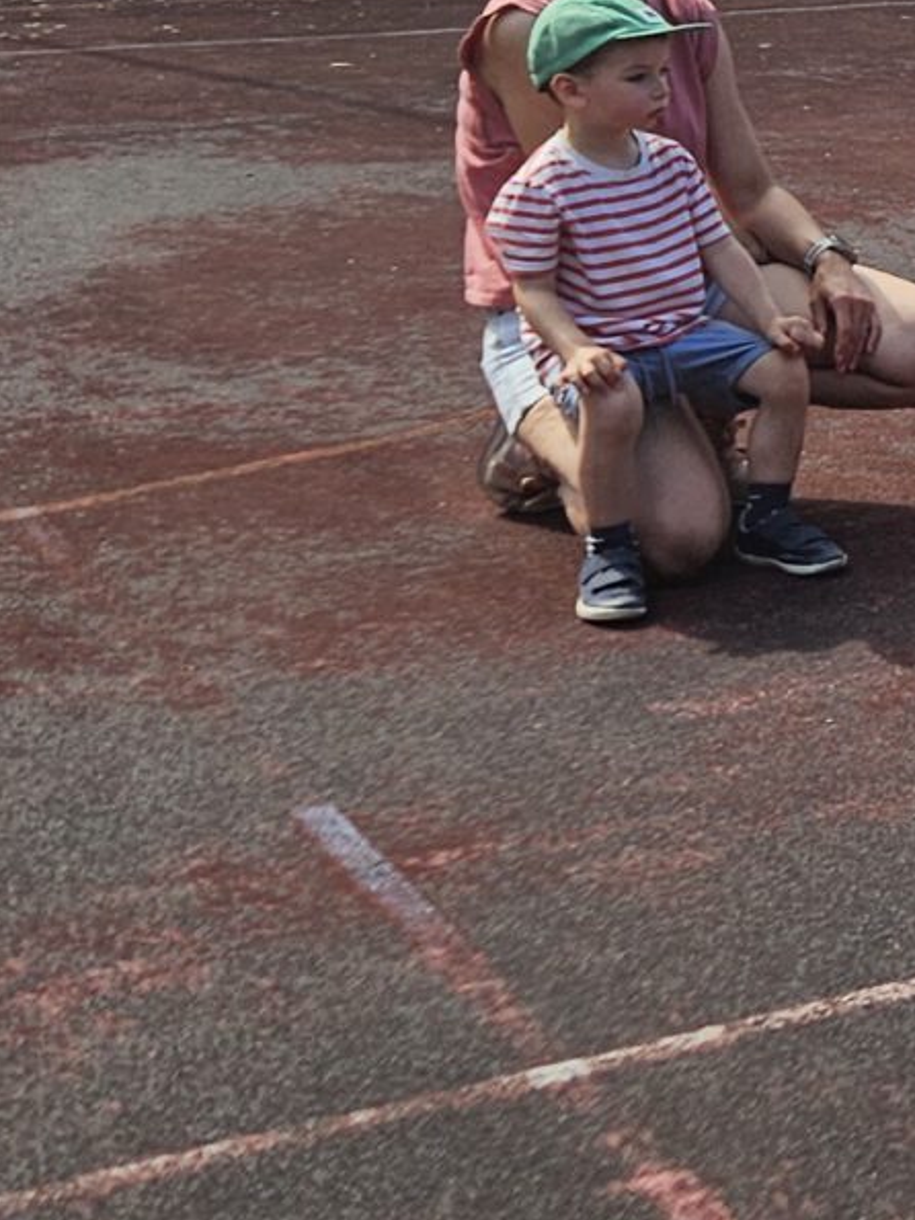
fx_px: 3490
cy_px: 139
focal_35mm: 99
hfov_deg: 13.2
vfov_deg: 19.5
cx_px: 1756
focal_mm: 5.4
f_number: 1.8
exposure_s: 1/1300
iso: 25
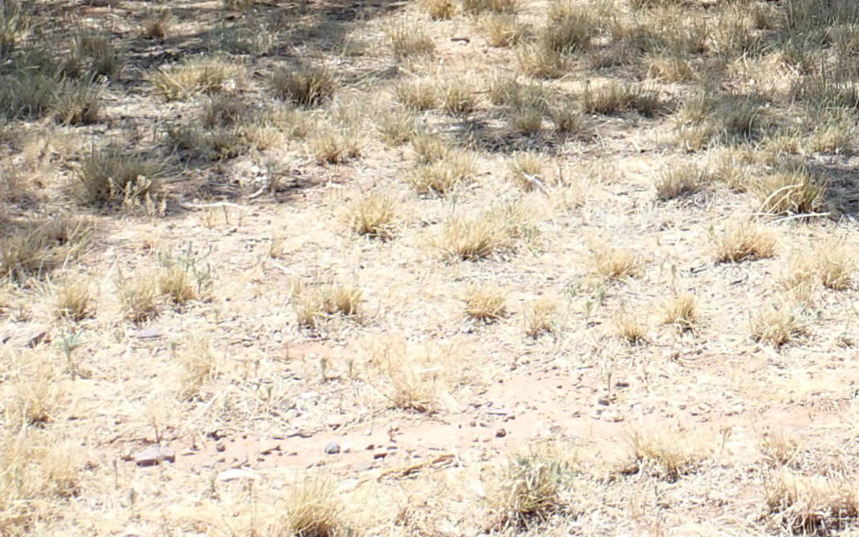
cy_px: -104
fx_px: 2317
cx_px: 884
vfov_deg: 12.9
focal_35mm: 99
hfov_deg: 20.3
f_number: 3.2
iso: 100
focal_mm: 5.5
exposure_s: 1/500
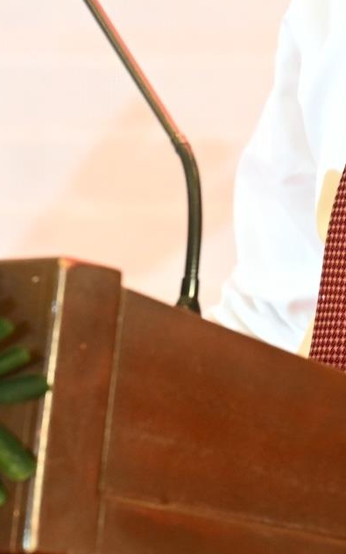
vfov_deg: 3.9
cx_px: 118
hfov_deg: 2.5
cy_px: -113
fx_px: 8026
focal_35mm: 532
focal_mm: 110
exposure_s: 1/160
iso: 1250
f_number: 4.5
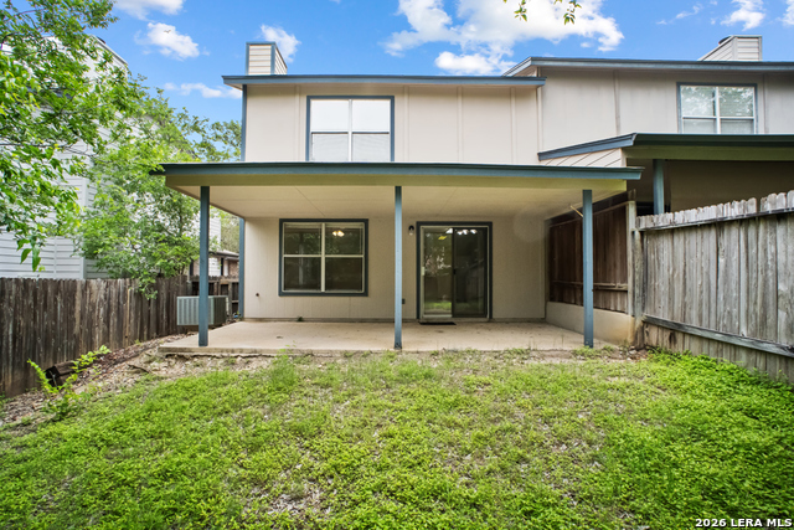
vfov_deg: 72.1
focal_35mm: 16
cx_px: 397
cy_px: 265
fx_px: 364
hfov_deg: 95.0
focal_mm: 11
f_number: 7.1
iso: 800
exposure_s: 1/800
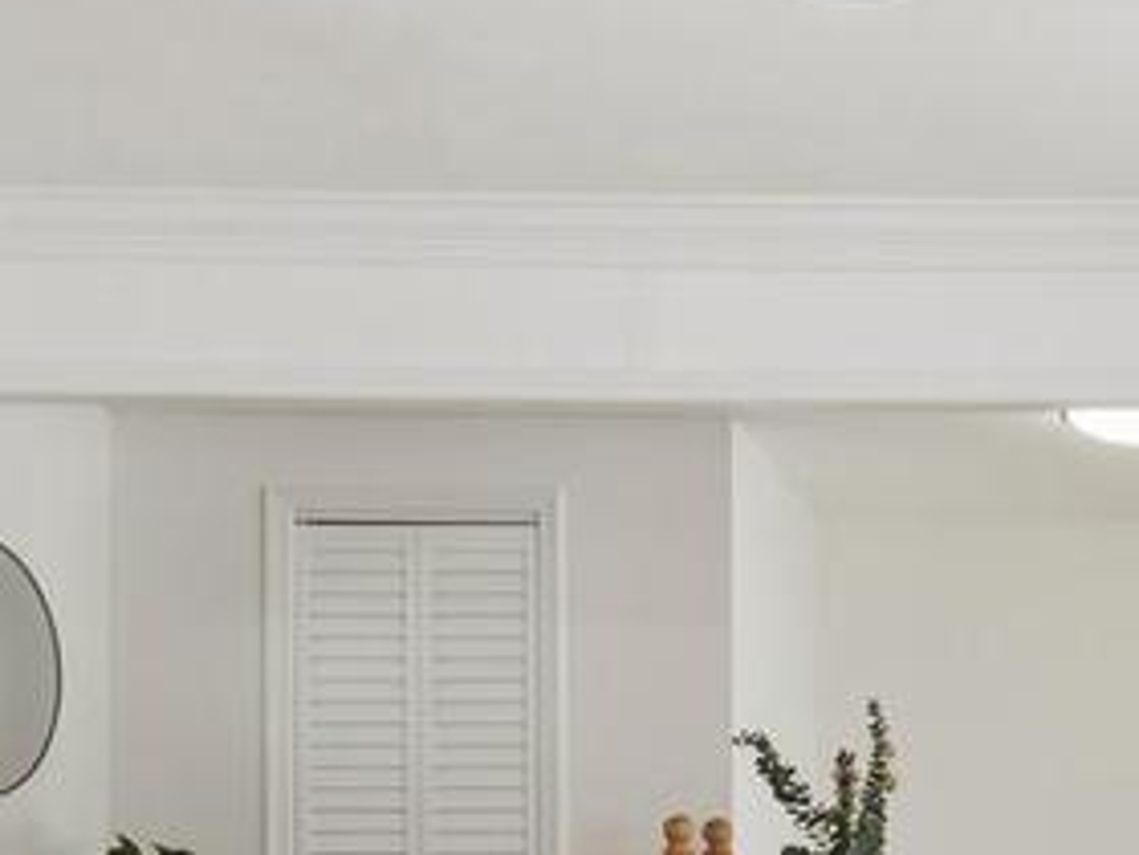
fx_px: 2599
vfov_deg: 17.9
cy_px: 983
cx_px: 1725
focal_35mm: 79
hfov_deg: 20.9
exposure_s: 1/125
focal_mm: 16
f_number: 8
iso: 200
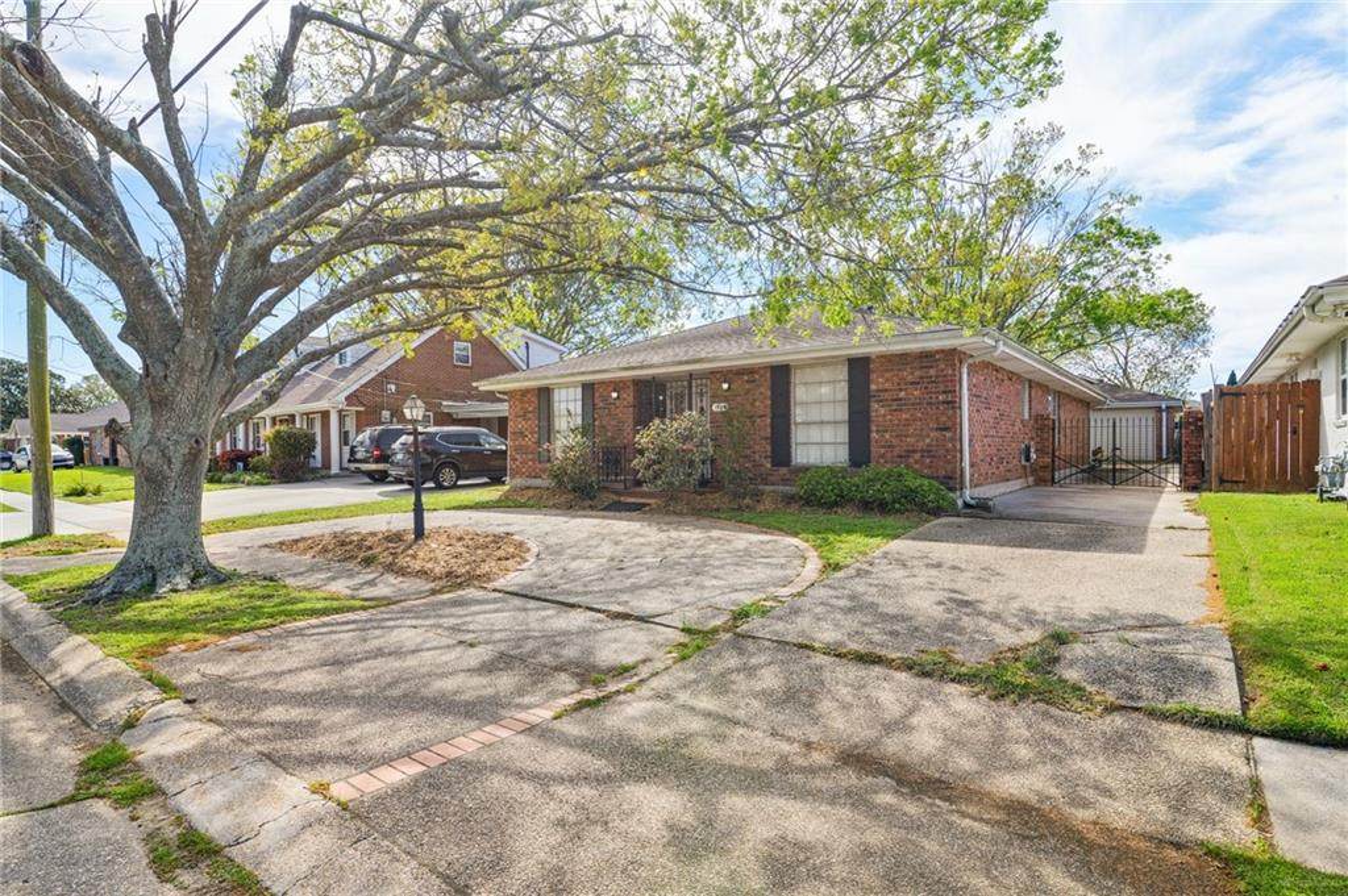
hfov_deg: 90.0
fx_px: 673
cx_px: 674
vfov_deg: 67.3
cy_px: 448
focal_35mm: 18
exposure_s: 1/320
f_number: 13
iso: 400
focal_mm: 18
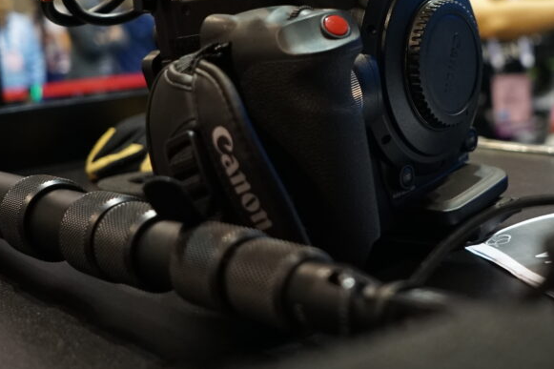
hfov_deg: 31.8
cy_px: 39
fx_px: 954
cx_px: 412
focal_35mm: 62
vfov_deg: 21.4
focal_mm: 20
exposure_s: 1/60
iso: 1000
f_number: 2.8
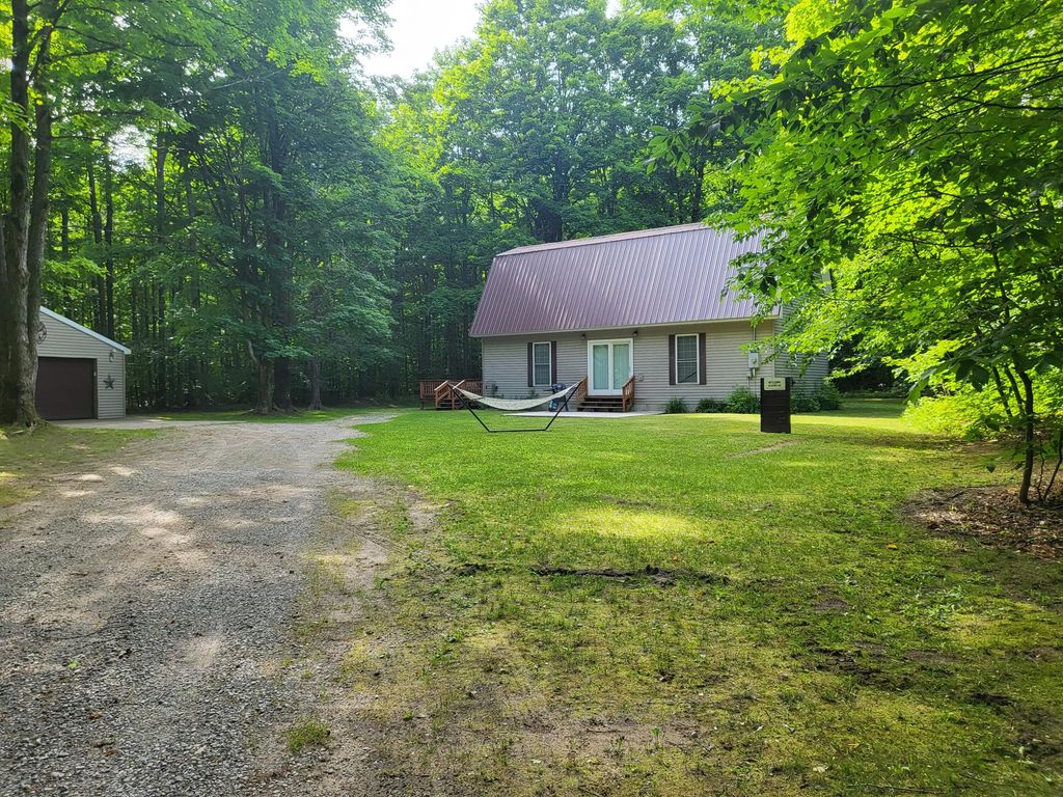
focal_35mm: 26
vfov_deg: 53.1
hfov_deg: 67.3
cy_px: 398
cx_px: 532
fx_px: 798
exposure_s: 1/194
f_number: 1.8
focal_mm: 4.25
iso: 50
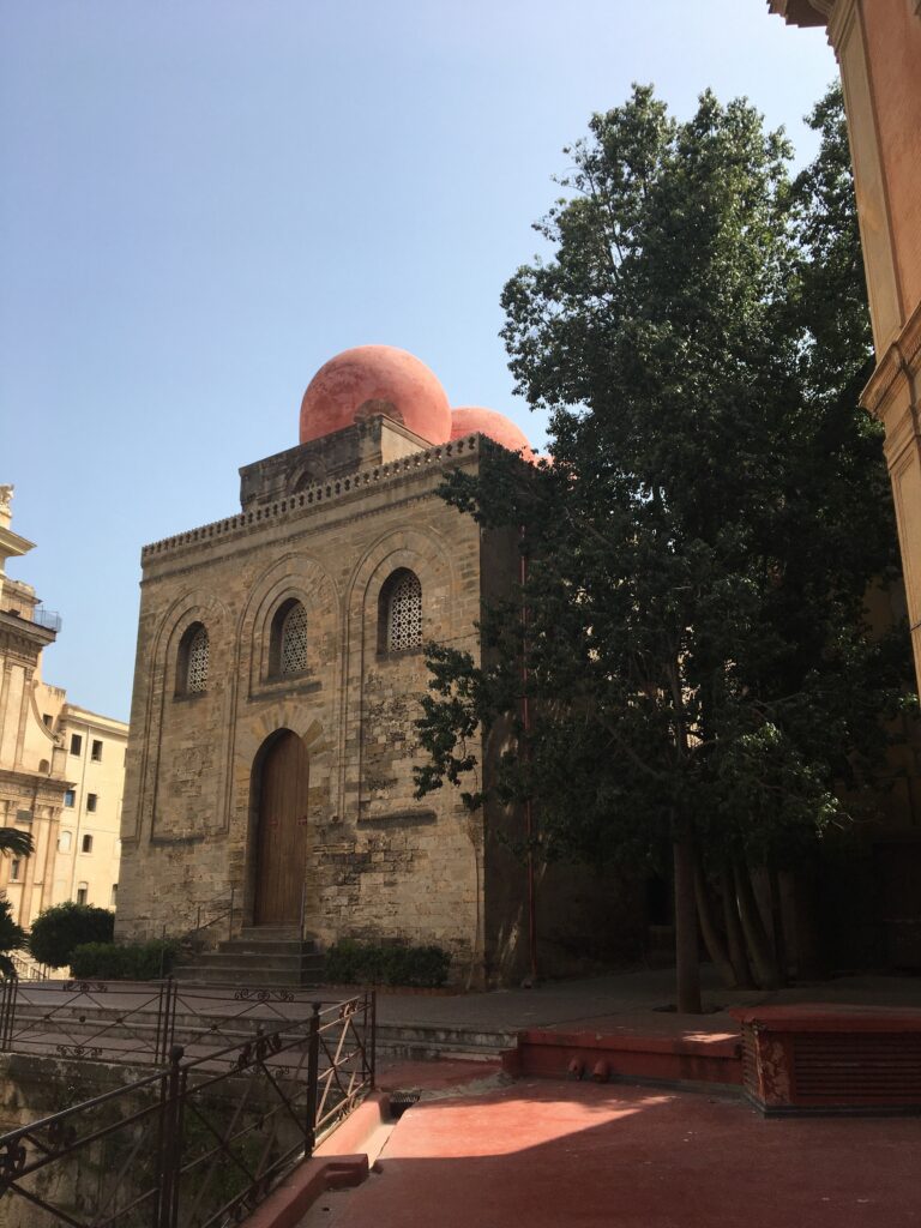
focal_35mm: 29
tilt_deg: +16.3
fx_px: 1029
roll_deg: +0.6
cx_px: 460
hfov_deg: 48.2
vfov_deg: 61.7
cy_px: 614
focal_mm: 4.15
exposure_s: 1/1508
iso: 25
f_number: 2.2
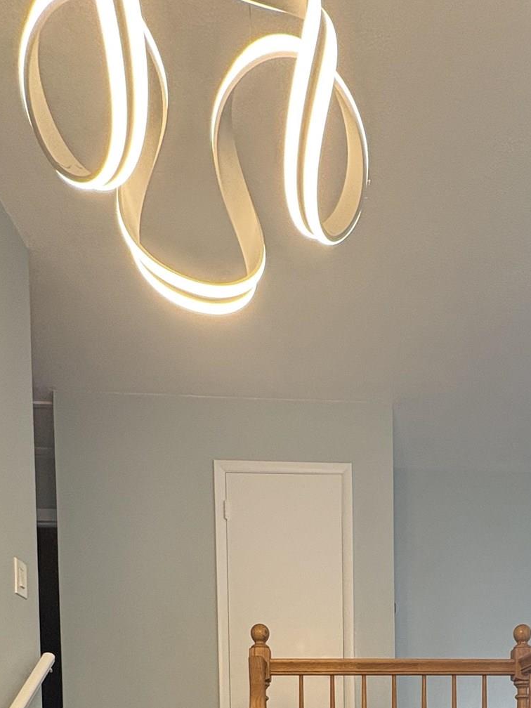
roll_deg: +0.5
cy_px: 797
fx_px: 654
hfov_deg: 43.2
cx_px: 378
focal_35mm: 32
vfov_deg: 42.9
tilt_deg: -2.9
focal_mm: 2.22
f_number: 2.2
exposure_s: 1/60
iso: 160
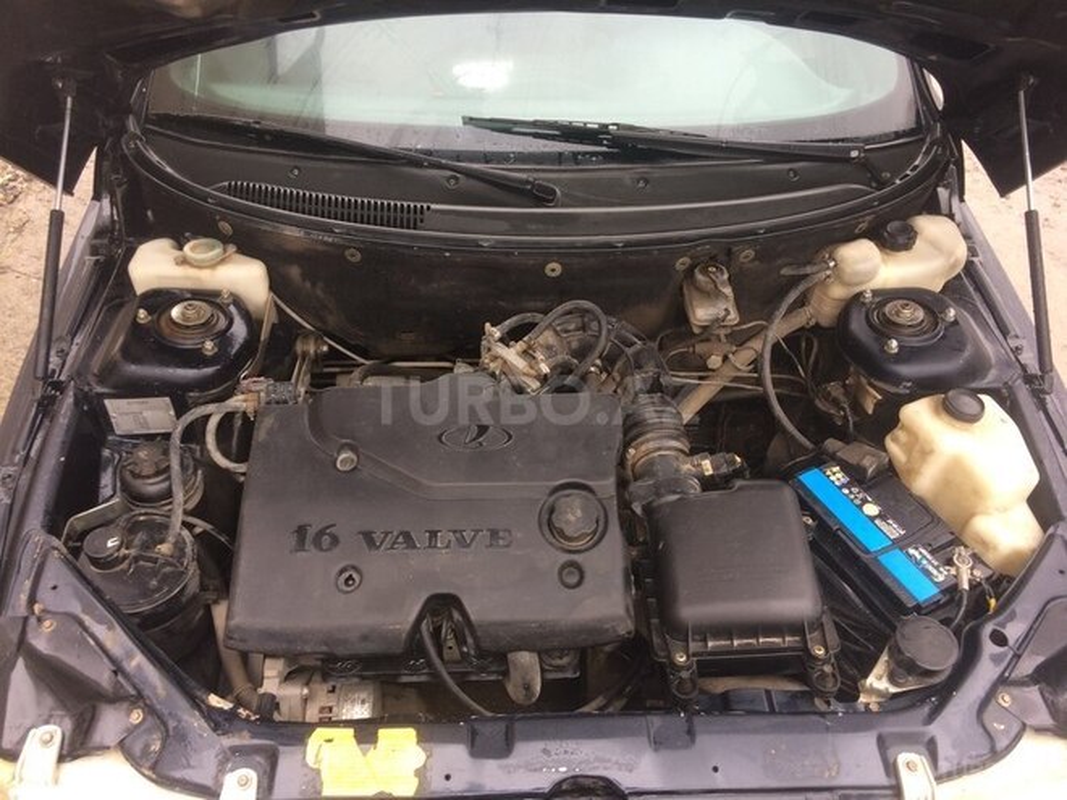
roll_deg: +0.0
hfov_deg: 61.7
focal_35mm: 29
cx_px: 534
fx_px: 894
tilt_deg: -44.8
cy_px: 400
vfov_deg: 48.2
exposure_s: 1/50
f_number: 2.2
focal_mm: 4.15
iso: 40
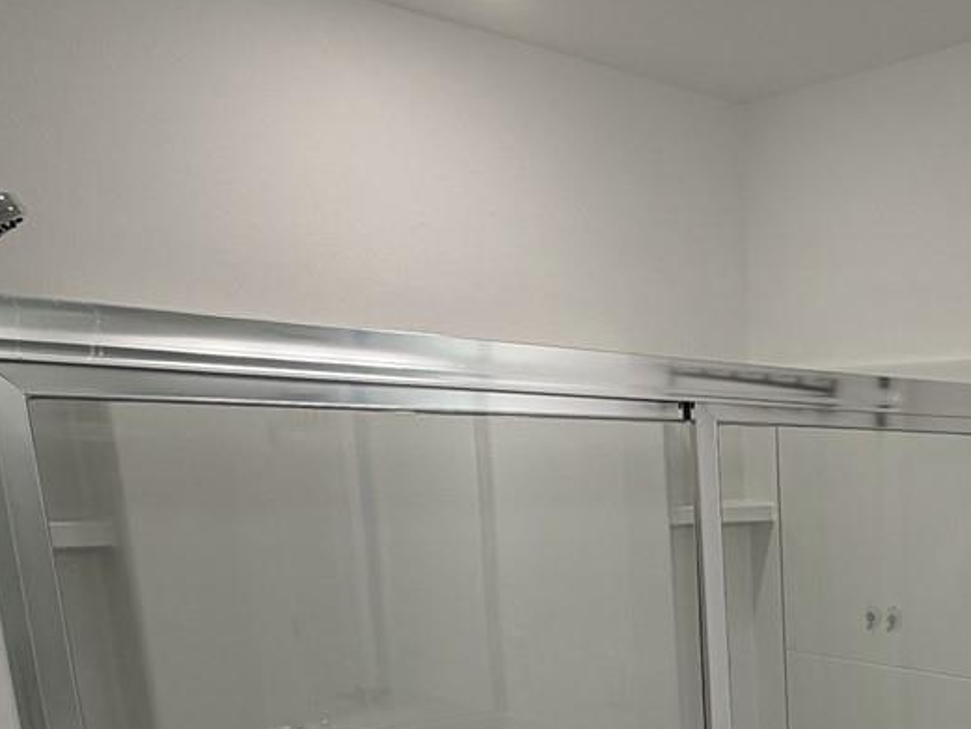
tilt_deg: -13.6
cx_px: 1036
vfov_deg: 31.0
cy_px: 740
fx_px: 1206
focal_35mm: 43
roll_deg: -0.2
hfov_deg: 37.6
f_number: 2.2
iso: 64
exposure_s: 1/120
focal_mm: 2.22
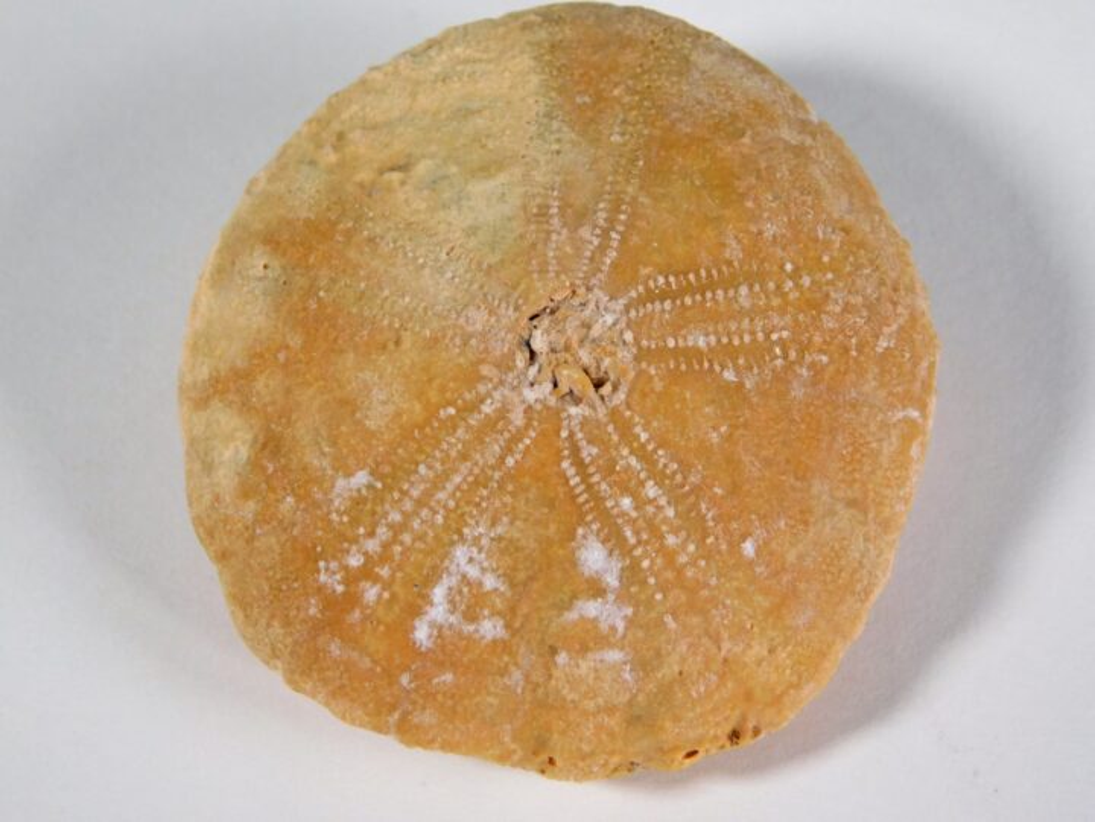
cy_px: 411
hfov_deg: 14.7
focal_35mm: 134
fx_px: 4239
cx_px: 548
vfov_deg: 11.1
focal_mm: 23.7
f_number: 5
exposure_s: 1/160
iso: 125
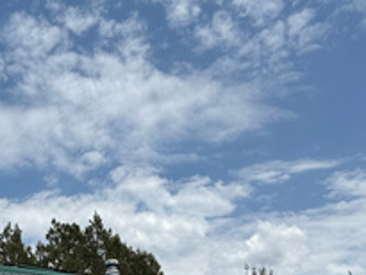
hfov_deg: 24.5
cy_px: 330
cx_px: -18
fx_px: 793
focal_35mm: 75
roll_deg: +2.1
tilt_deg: +10.6
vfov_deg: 18.6
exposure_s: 1/7092
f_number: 1.78
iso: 80
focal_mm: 6.76
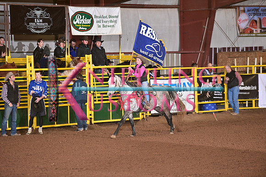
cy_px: 88
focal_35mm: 200
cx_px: 133
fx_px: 1478
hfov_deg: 10.3
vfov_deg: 6.9
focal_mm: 200
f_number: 3.2
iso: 1600
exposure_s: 1/250
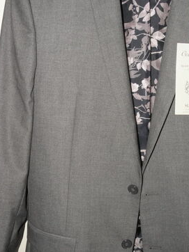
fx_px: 335
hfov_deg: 30.8
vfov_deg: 41.3
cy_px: 127
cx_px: 149
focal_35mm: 46
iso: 100
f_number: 5.6
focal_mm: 4.6
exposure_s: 1/30
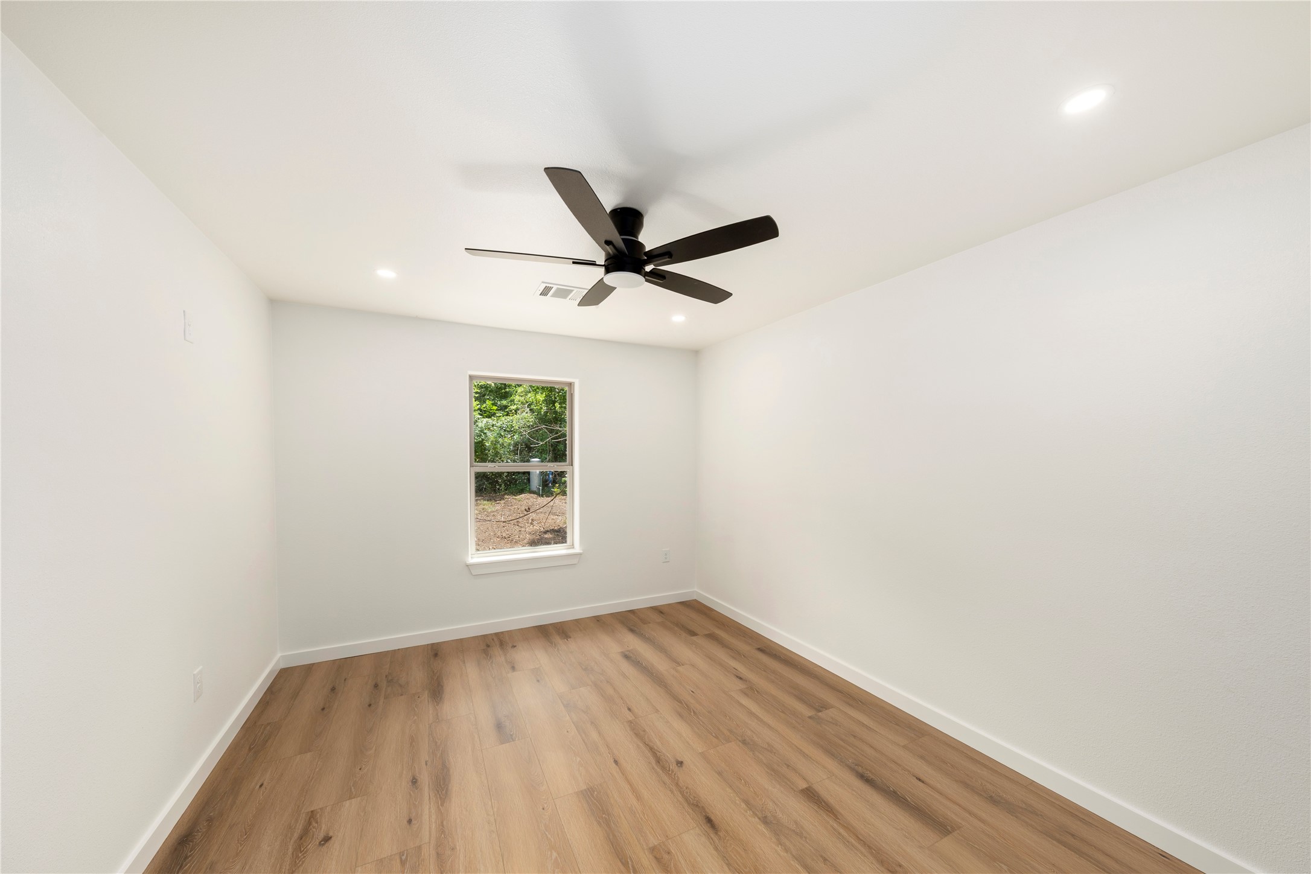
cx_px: 656
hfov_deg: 112.6
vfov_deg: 90.0
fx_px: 437
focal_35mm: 12
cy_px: 437
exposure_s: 1/8
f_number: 8
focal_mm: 12
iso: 100
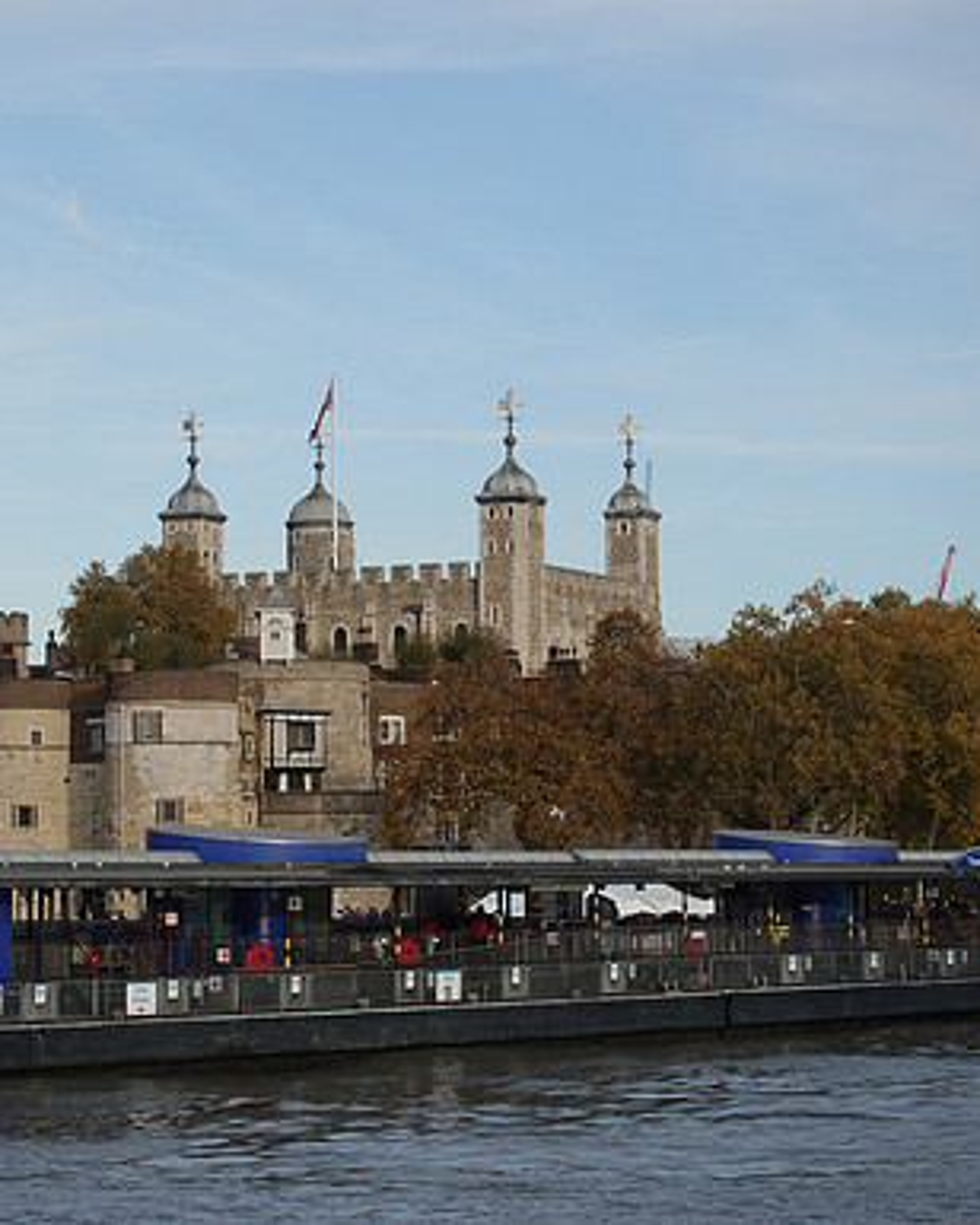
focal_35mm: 99
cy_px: 612
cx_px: 363
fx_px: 3589
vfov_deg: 19.4
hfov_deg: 15.5
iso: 125
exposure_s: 1/640
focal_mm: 25.7
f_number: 4
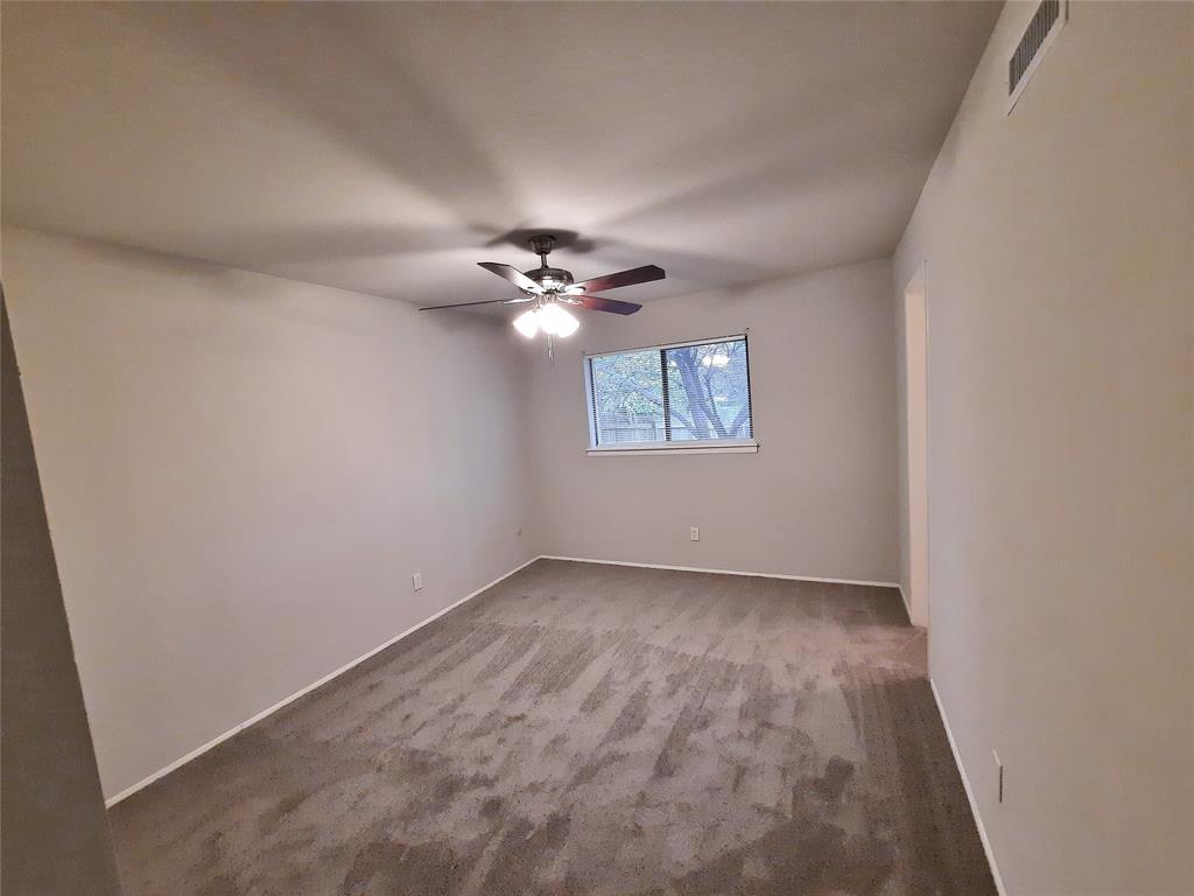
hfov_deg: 106.2
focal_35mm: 13
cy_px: 448
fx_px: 448
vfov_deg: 89.9
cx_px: 597
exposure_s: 1/30
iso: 160
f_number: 2.2
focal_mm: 1.74
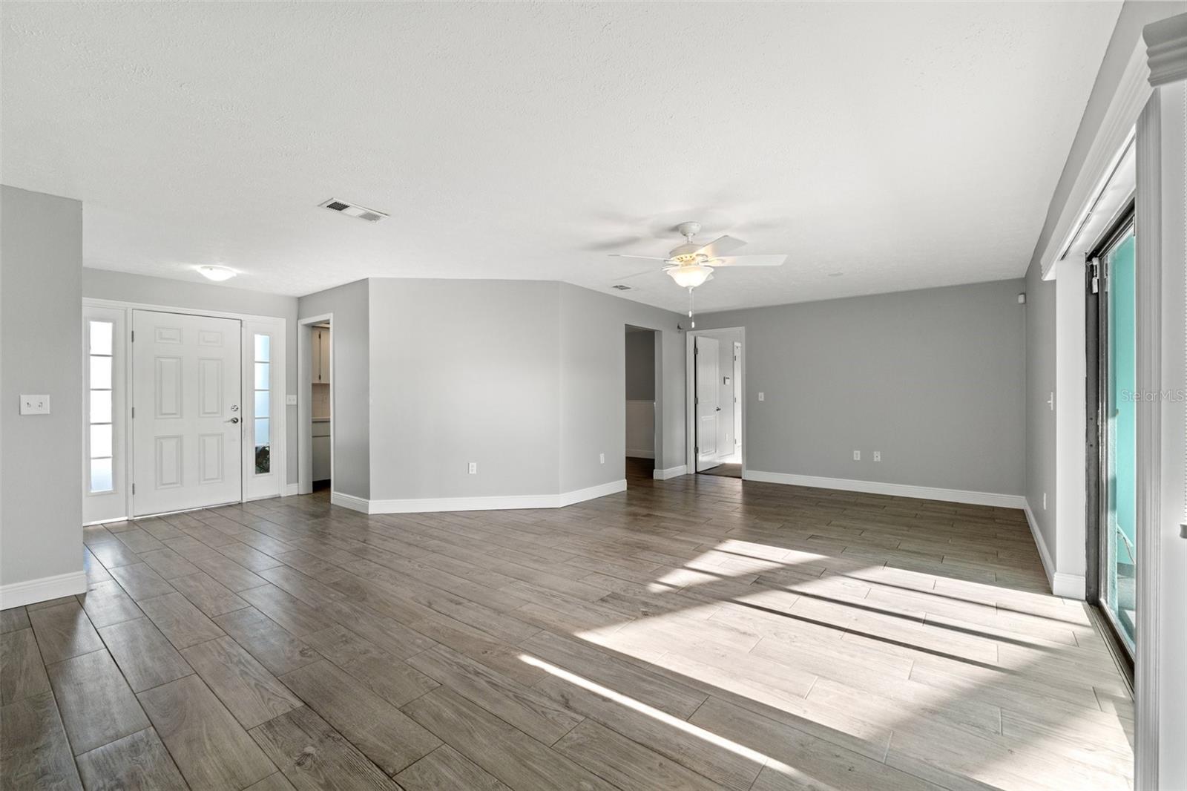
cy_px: 396
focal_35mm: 15
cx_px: 594
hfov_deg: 100.4
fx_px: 494
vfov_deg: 77.3
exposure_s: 1/20
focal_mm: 10
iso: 400
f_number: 8
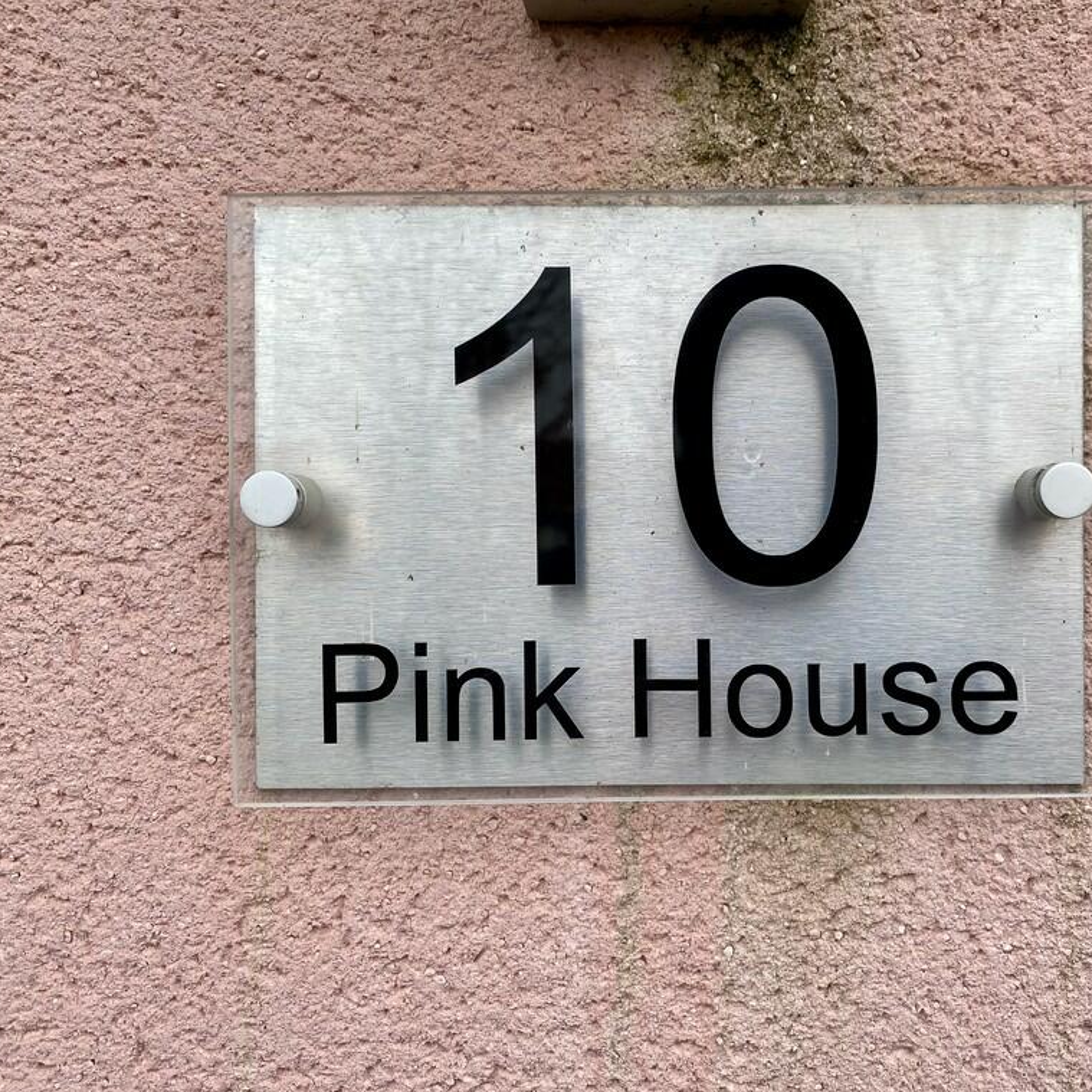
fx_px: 1106
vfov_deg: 52.5
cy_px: 550
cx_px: 701
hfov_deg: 51.8
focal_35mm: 31
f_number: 1.8
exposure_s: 1/305
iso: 32
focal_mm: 4.25
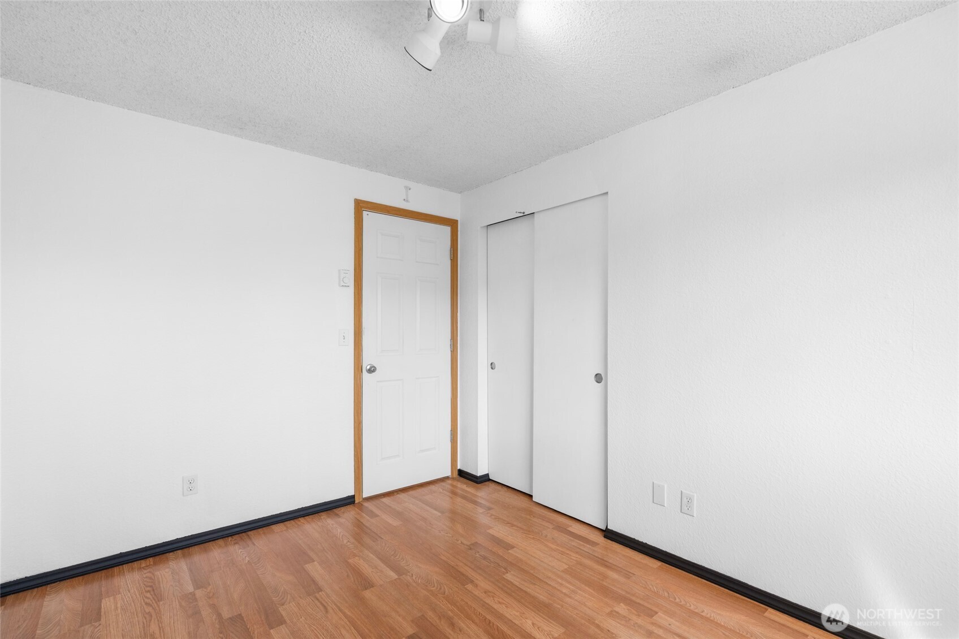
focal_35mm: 16
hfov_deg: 96.7
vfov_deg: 73.7
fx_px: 426
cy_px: 320
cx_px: 480
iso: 500
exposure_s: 1/250
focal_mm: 16
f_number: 6.3
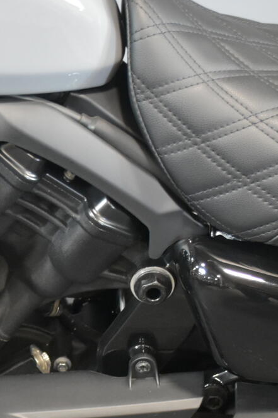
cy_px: 313
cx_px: -96
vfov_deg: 15.5
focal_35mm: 132
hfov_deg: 10.2
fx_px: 1524
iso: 1600
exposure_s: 1/13
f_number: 4.5
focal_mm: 29
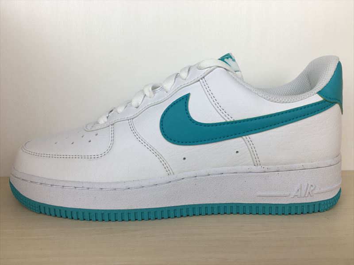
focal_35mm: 29
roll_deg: +1.5
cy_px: 132
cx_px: 177
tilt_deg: -9.6
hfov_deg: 61.7
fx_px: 297
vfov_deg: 48.2
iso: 25
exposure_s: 1/150
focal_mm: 4.15
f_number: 2.2
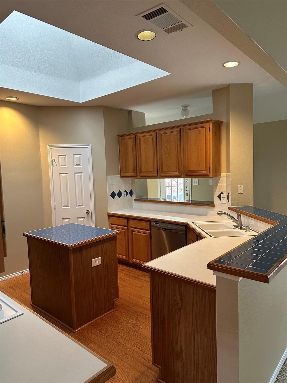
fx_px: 265
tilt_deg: -5.5
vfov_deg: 71.6
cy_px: 192
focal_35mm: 24
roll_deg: +1.2
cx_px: 144
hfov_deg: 56.8
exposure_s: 1/60
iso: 400
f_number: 1.78
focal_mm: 6.86
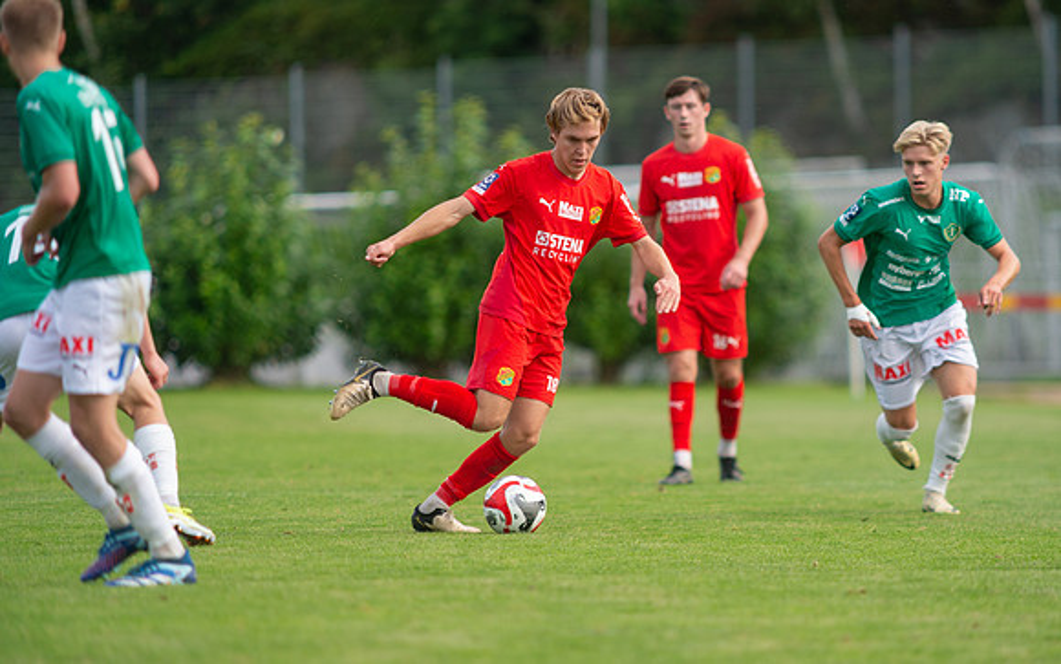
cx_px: 576
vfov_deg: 2.8
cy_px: 281
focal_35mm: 464
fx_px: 13434
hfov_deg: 4.5
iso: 360
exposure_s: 1/1000
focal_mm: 420
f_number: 4
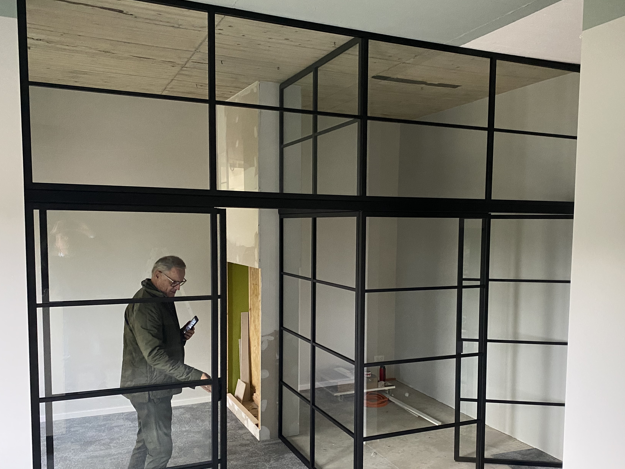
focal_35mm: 32
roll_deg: -0.7
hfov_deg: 56.7
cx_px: 346
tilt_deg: -6.2
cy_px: 282
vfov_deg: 43.9
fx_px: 578
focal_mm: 4.25
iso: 500
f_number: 1.8
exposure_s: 1/60
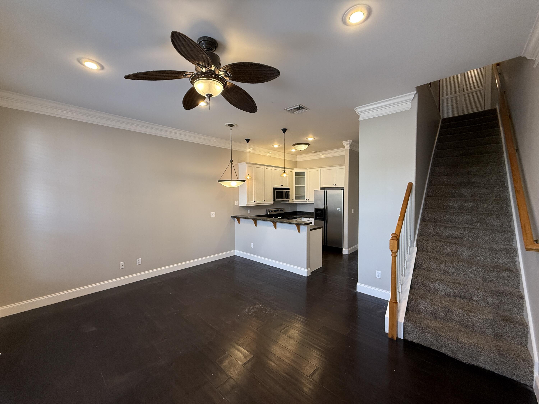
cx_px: 270
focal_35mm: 14
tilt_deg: -1.9
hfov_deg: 102.1
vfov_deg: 85.7
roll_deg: +0.3
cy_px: 202
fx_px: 218
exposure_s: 1/120
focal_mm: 2.22
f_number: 2.2
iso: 160
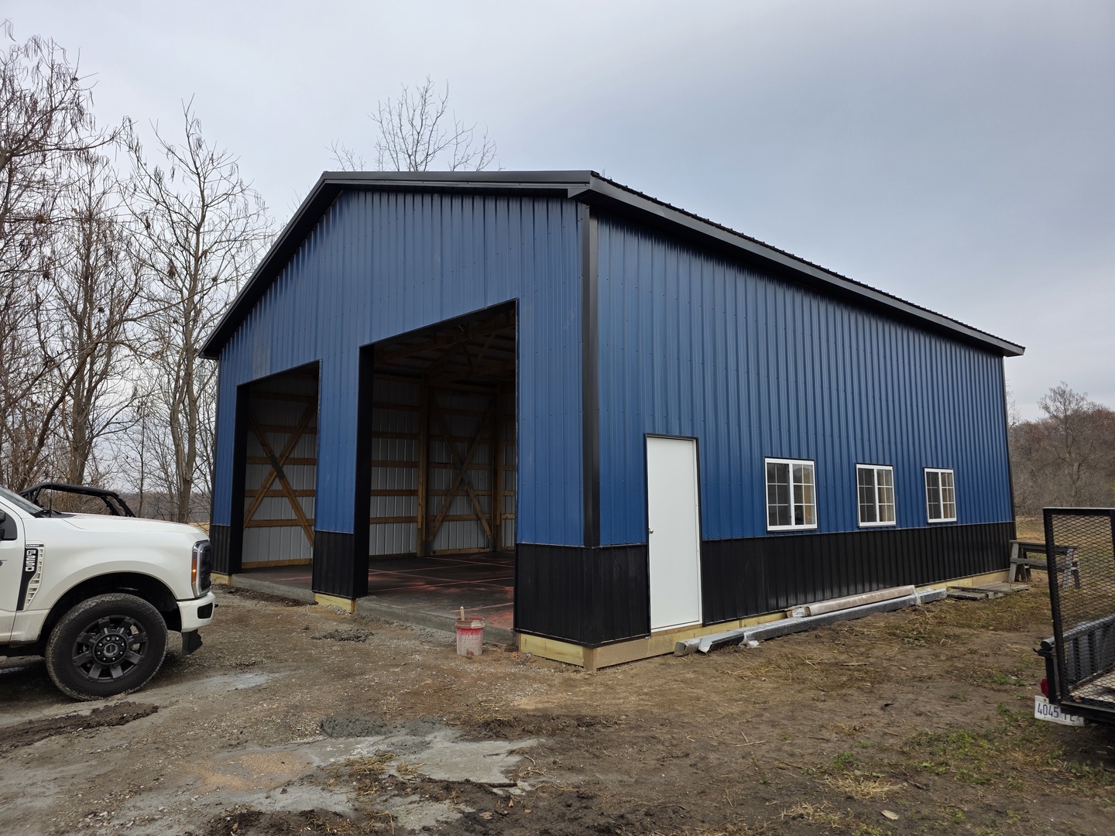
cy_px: 418
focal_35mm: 23
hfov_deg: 73.9
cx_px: 558
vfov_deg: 58.9
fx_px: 741
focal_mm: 6.3
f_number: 1.7
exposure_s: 1/2397
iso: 80
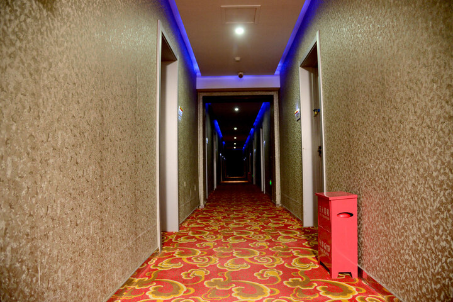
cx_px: 226
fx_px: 302
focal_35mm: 24
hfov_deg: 73.7
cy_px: 151
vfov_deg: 53.1
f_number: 4
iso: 1600
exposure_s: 1/80
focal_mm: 24
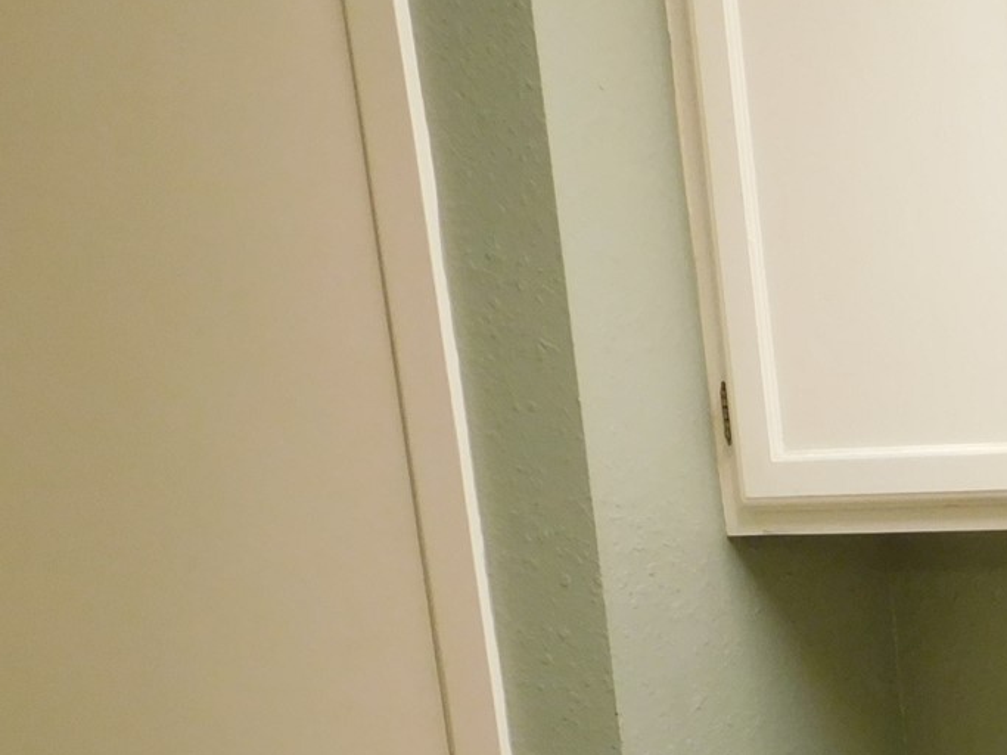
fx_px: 2181
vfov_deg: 18.2
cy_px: 998
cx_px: 1368
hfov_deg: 22.7
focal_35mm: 75
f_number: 3.1
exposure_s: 1/30
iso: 250
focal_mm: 4.5
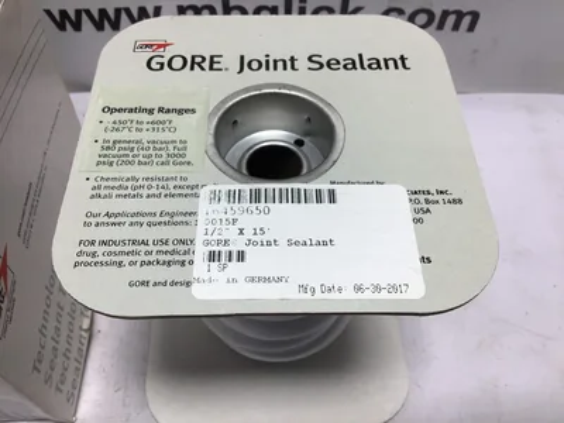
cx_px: 282
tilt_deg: -55.6
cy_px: 212
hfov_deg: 58.4
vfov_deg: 45.4
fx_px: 505
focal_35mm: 31
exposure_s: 1/215
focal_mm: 3.3
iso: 25
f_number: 2.4
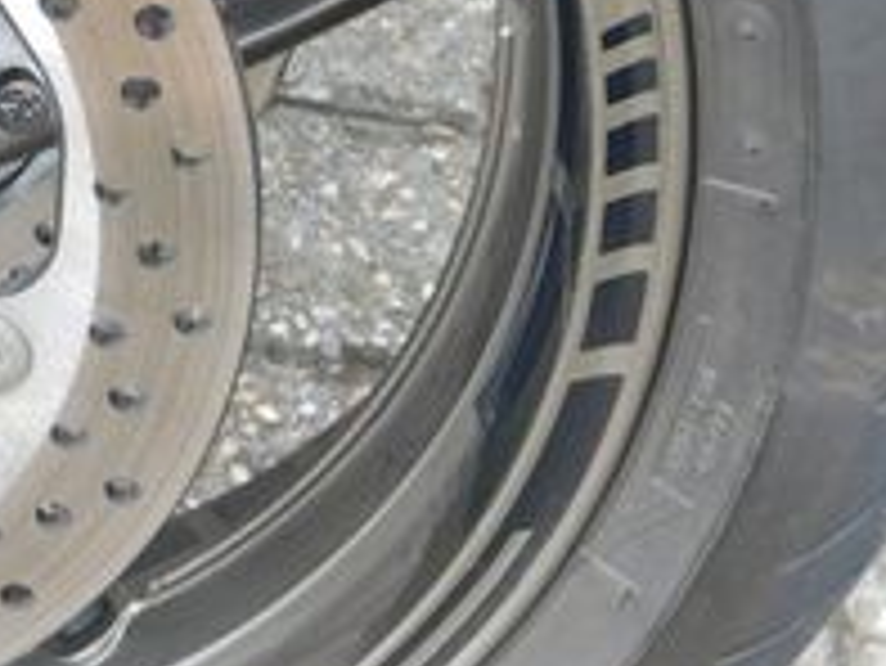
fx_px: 2996
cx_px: -112
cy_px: 76
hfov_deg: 16.3
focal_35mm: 117
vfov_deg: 12.6
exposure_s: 1/100
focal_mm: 6.3
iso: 125
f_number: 3.5
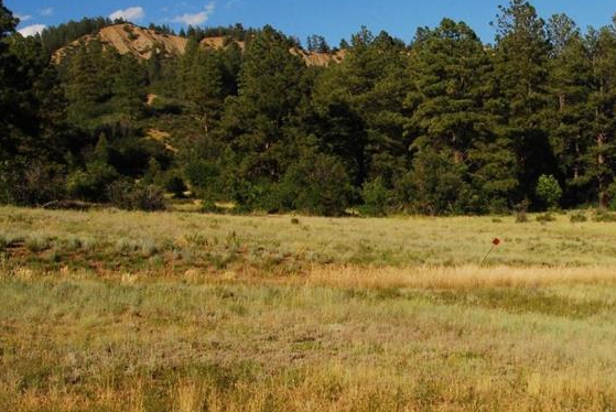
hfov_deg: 29.3
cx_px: 543
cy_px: 224
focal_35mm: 66
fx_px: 1130
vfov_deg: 20.7
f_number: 11
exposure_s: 1/500
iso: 400
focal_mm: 24
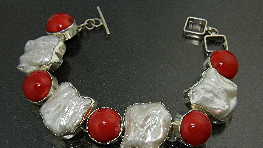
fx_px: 397
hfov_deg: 36.6
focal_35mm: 57
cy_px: 96
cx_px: 131
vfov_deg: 21.0
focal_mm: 9.3
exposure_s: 1/30
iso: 490
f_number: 7.8
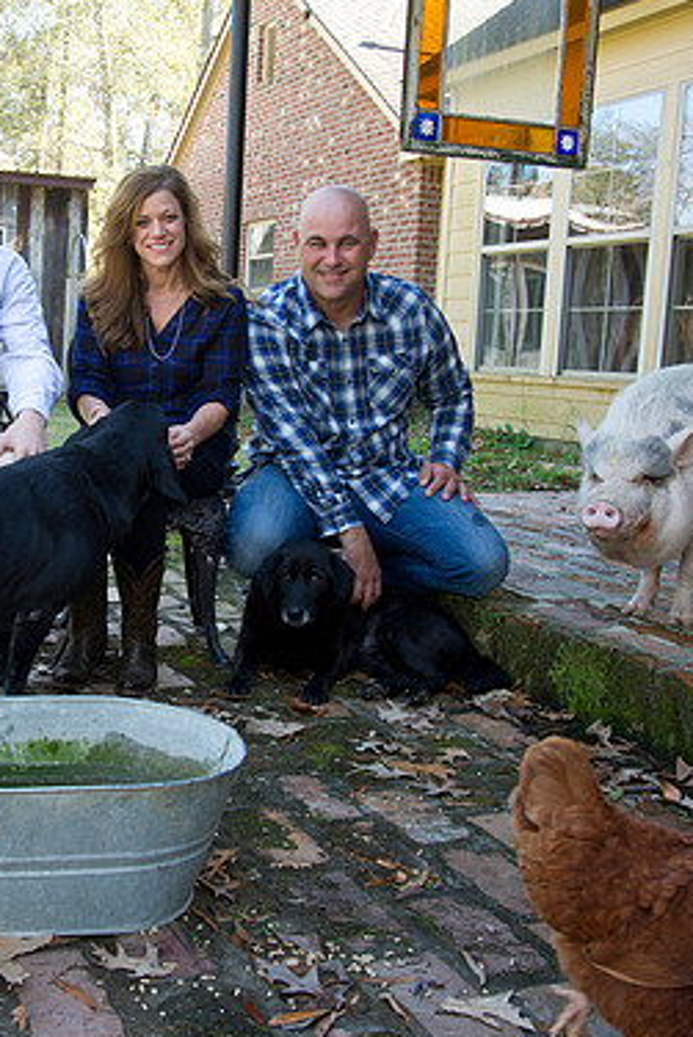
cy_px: 521
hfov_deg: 34.9
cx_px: 144
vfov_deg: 51.9
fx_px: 1067
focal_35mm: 37
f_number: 7.1
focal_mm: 24
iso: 400
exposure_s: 1/100
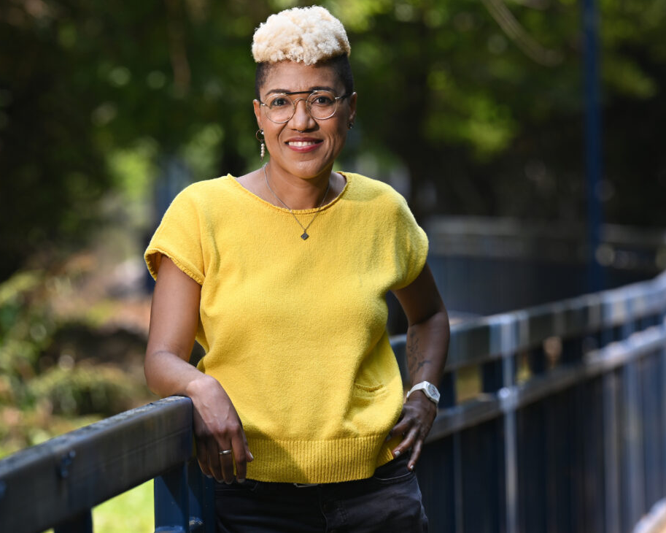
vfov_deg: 5.9
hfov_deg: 7.4
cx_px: 334
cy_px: 258
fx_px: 5183
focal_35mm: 263
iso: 125
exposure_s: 1/200
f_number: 5
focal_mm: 200
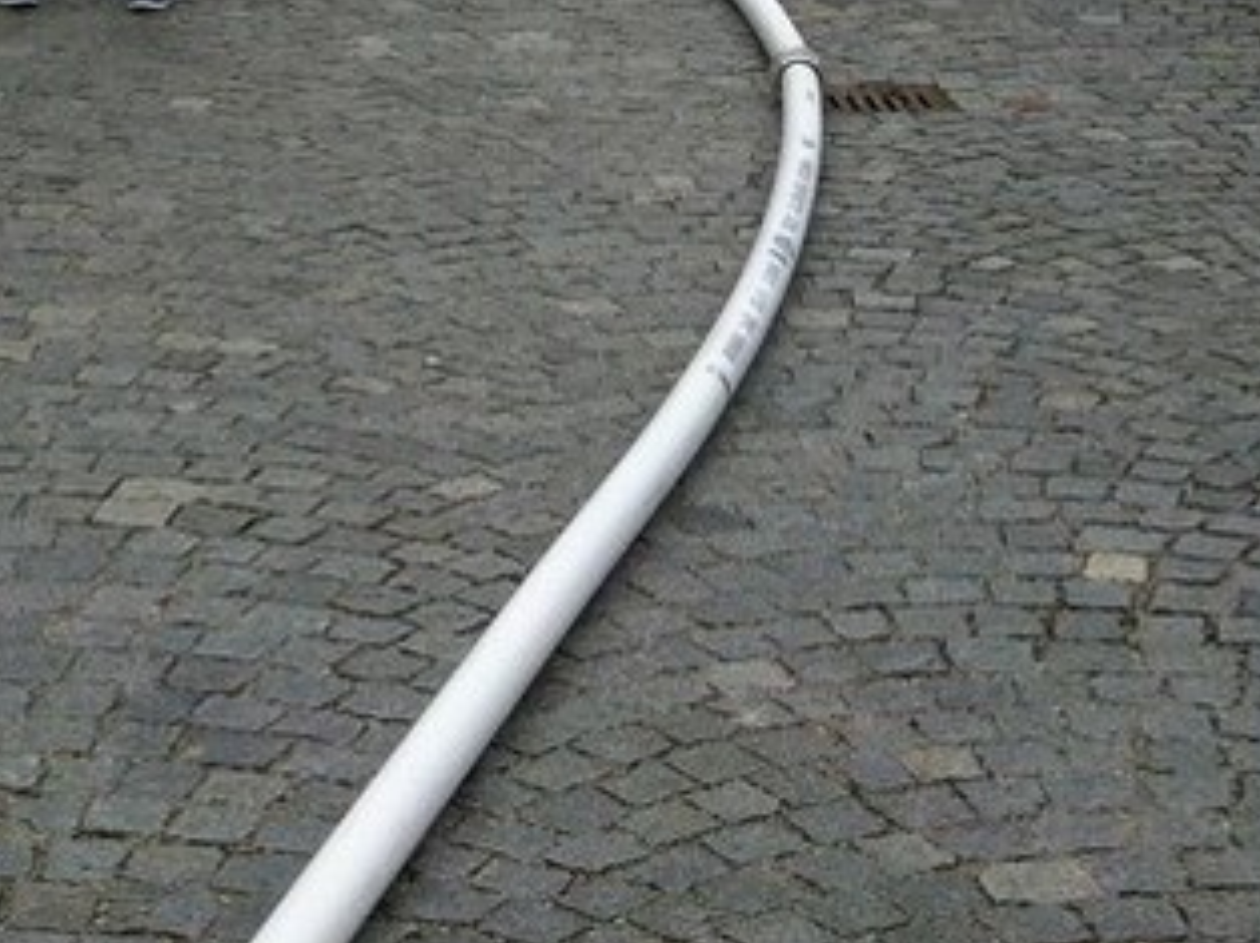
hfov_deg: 17.3
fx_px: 4146
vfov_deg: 12.3
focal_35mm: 114
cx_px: 738
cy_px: -528
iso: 80
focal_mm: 3.85
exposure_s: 1/616
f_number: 2.8
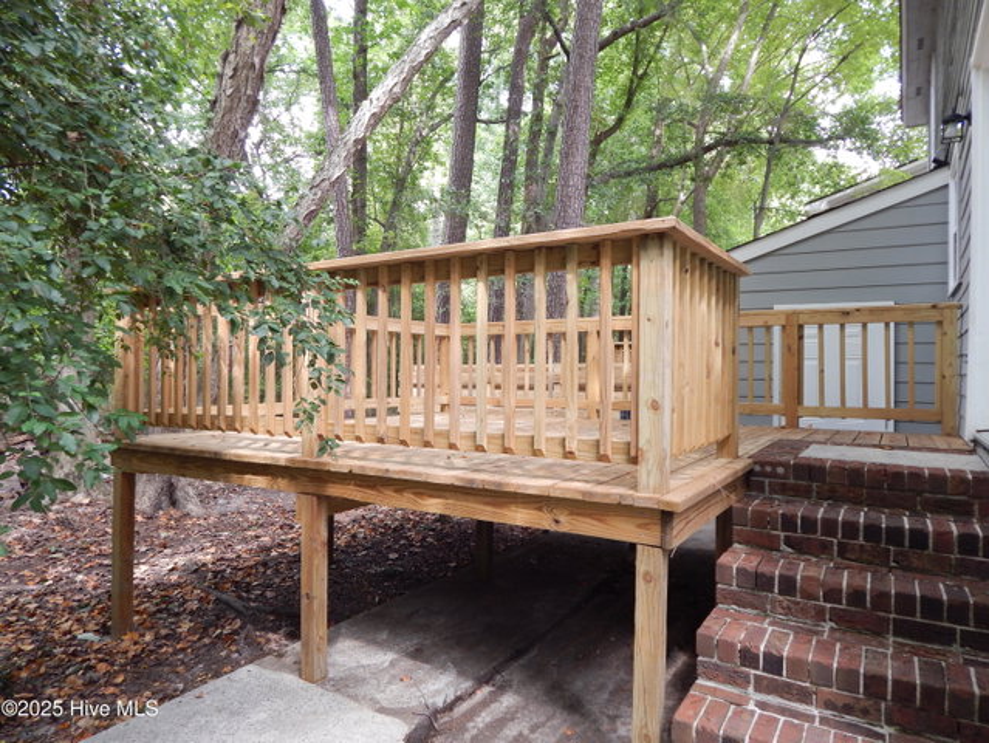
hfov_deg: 73.9
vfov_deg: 58.9
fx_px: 657
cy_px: 372
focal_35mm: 23
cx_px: 494
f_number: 3
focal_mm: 4
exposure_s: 1/30
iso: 125
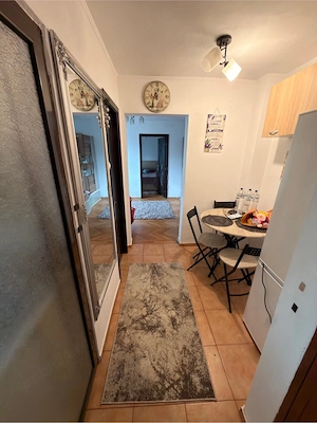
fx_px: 171
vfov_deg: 102.1
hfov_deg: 85.7
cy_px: 212
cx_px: 158
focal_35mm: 14
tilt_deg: -19.9
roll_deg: +0.2
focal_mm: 2.22
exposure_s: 1/25
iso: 100
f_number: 2.2
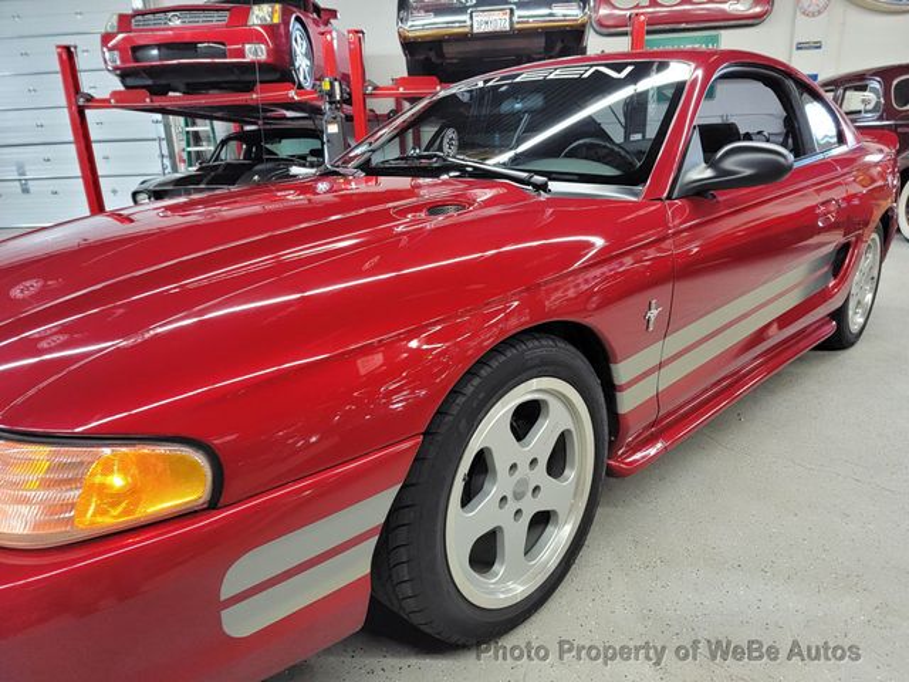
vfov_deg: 56.8
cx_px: 454
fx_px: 630
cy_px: 341
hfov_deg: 71.6
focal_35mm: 24
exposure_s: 1/40
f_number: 1.8
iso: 320
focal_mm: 6.7
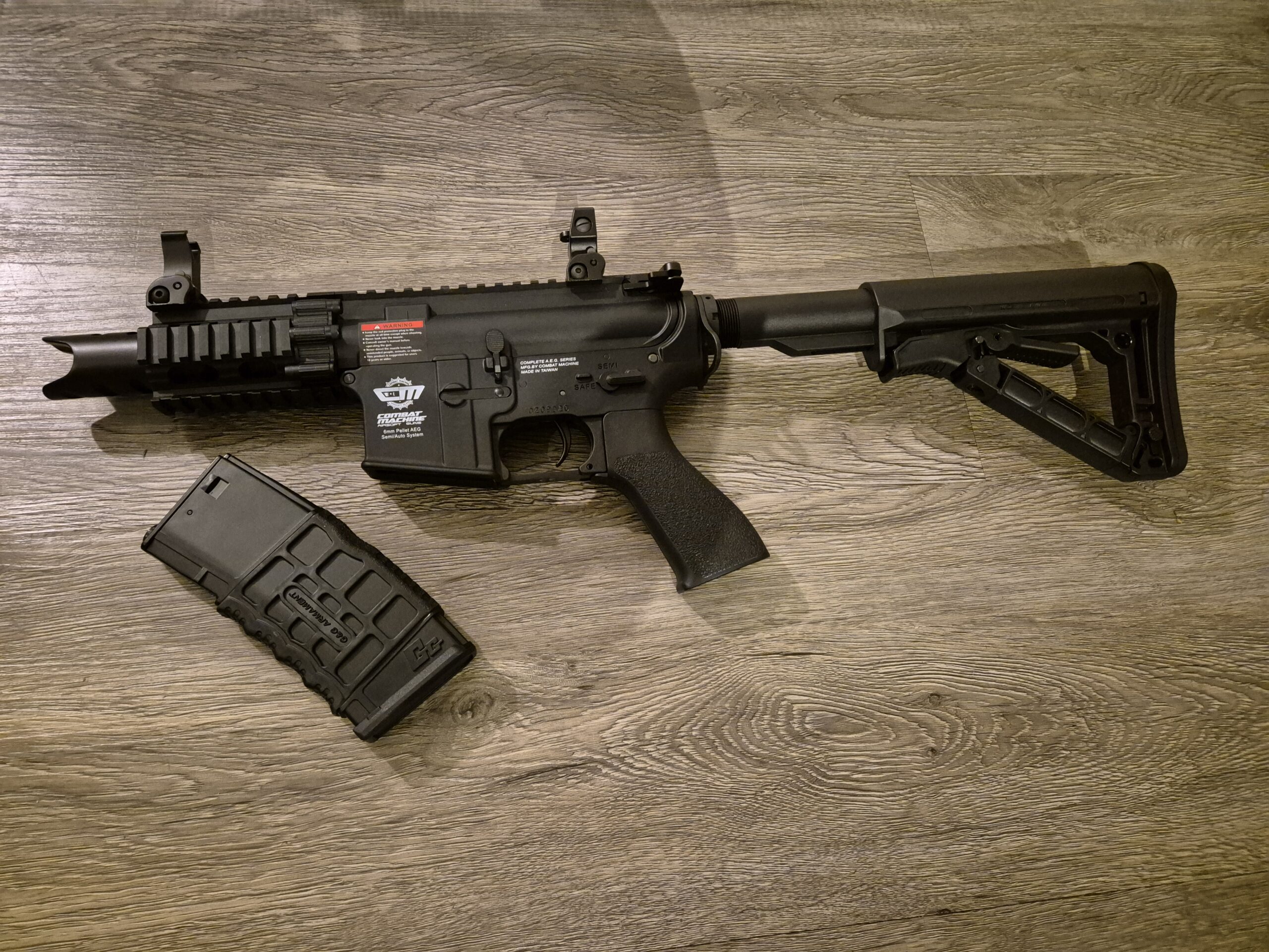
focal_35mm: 23
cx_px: 634
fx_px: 843
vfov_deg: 58.9
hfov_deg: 73.9
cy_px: 476
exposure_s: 1/100
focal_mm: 5.4
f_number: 1.8
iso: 2500
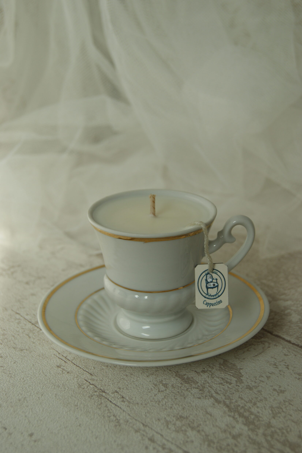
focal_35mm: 62
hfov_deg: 21.9
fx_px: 781
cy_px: 225
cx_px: 153
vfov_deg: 32.4
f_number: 5.6
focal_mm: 40
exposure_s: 1/60
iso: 100
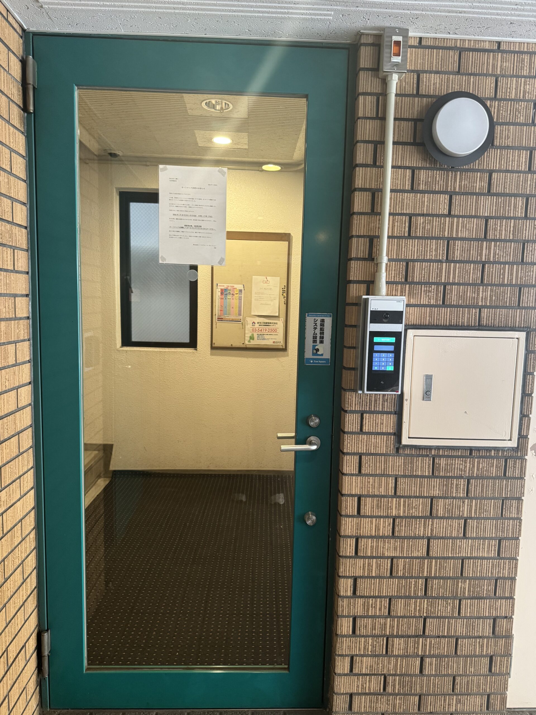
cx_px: 268
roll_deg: -1.3
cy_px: 358
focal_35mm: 24
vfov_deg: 71.6
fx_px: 495
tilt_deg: -6.0
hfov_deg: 56.8
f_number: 1.78
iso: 400
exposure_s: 1/60
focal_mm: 6.76
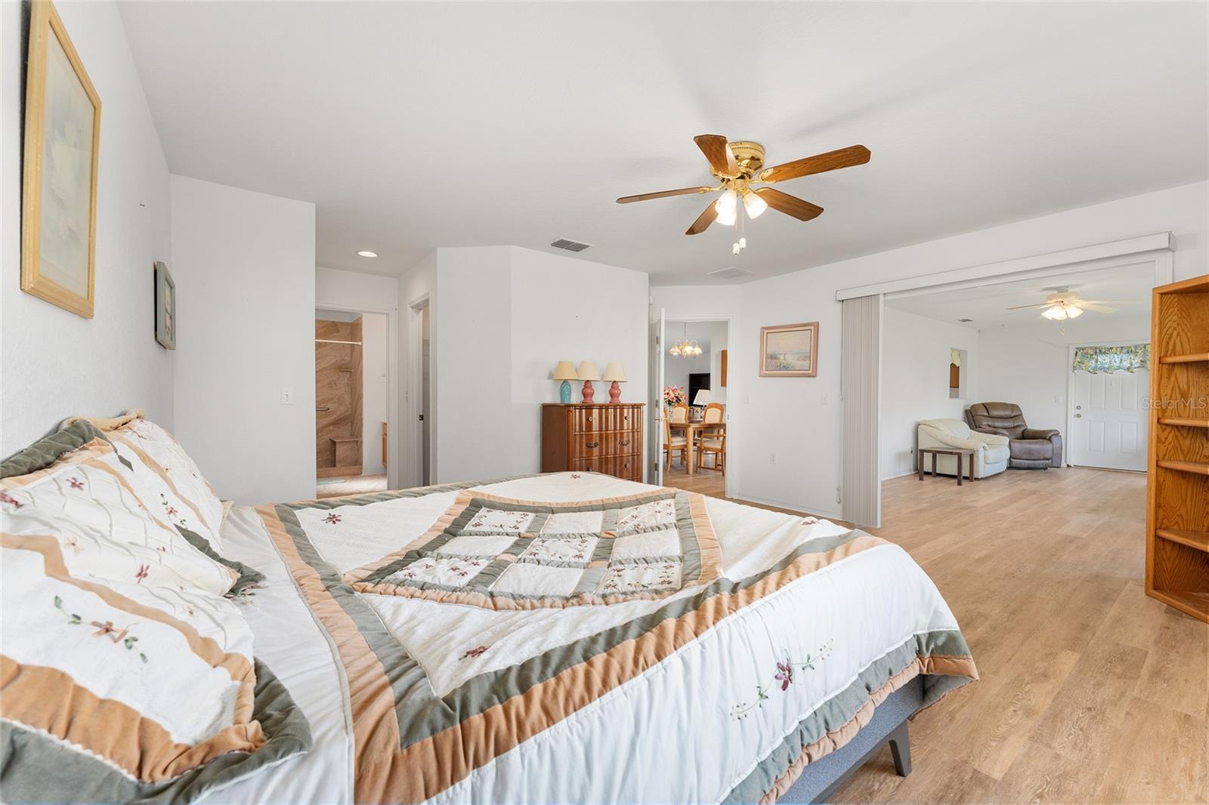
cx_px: 604
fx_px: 470
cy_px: 402
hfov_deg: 104.3
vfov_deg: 81.2
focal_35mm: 14
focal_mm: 14
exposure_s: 1/10
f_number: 7.1
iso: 400
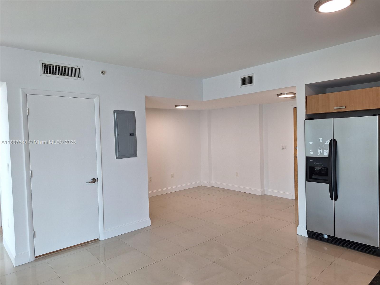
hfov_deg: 73.9
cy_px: 142
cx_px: 190
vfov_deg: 58.9
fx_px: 252
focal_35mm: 23
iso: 50
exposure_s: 1/60
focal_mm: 5.54
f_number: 1.8
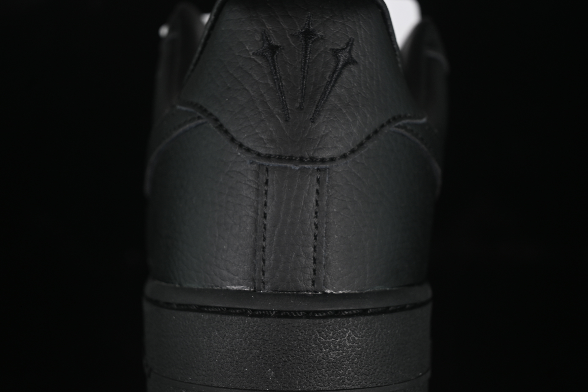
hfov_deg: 27.0
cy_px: 196
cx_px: 294
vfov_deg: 18.2
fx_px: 1225
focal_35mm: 75
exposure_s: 1/40
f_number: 6.3
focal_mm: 50
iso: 160
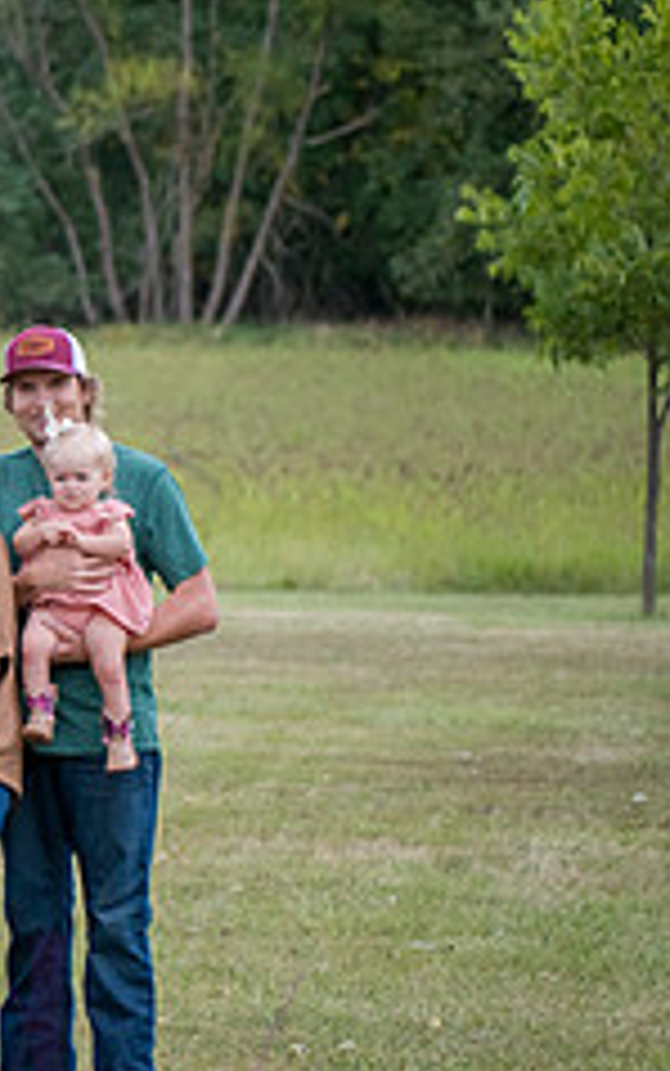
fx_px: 5807
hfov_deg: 6.4
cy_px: 691
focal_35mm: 199
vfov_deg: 10.5
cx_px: -598
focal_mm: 80
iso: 400
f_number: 4
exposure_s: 1/500
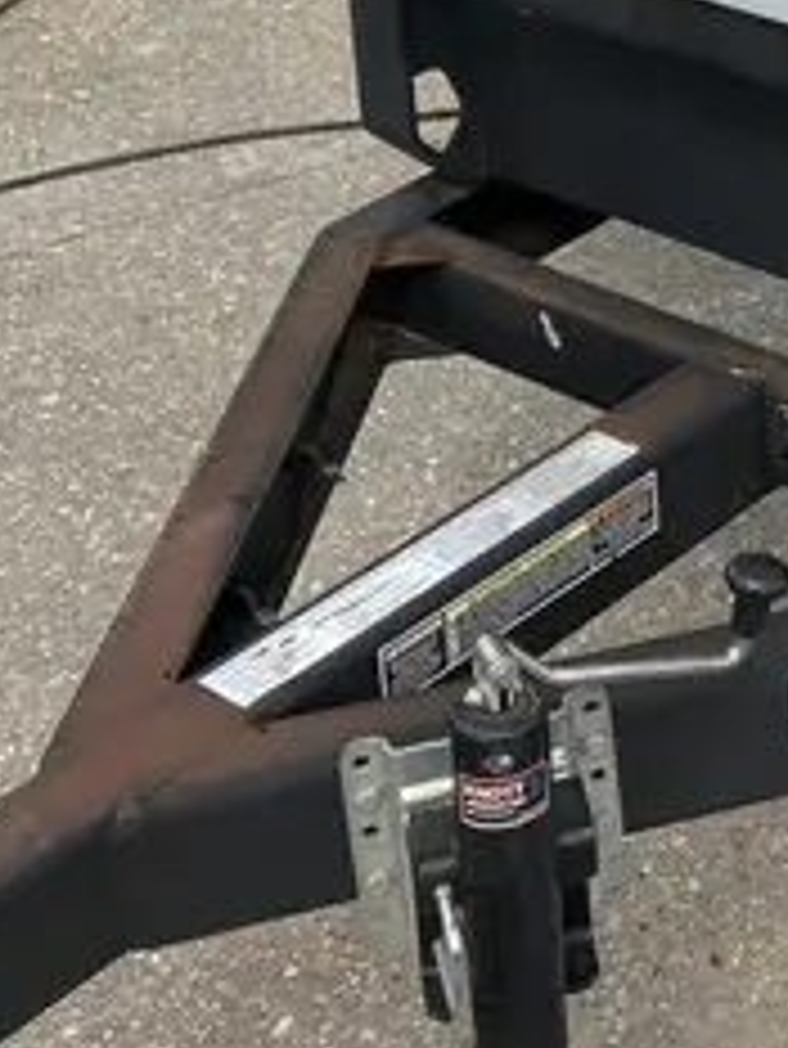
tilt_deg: -17.2
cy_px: -259
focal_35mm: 88
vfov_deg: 20.6
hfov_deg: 15.8
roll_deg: +1.6
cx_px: 1067
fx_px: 2669
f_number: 1.8
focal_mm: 3.99
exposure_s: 1/1621
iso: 32
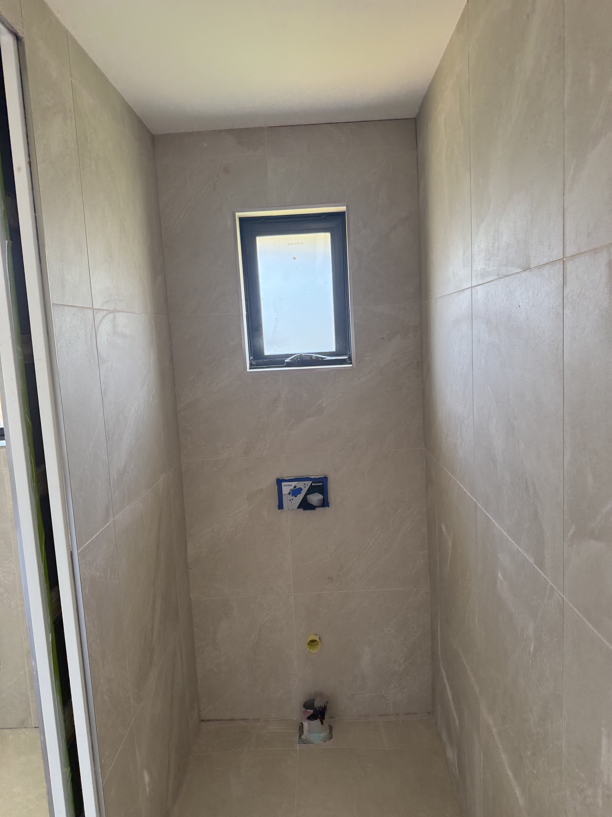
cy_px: 408
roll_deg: +2.7
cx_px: 306
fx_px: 566
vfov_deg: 71.6
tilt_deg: -8.2
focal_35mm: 24
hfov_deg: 56.8
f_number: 1.78
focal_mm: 6.76
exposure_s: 1/149
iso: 200
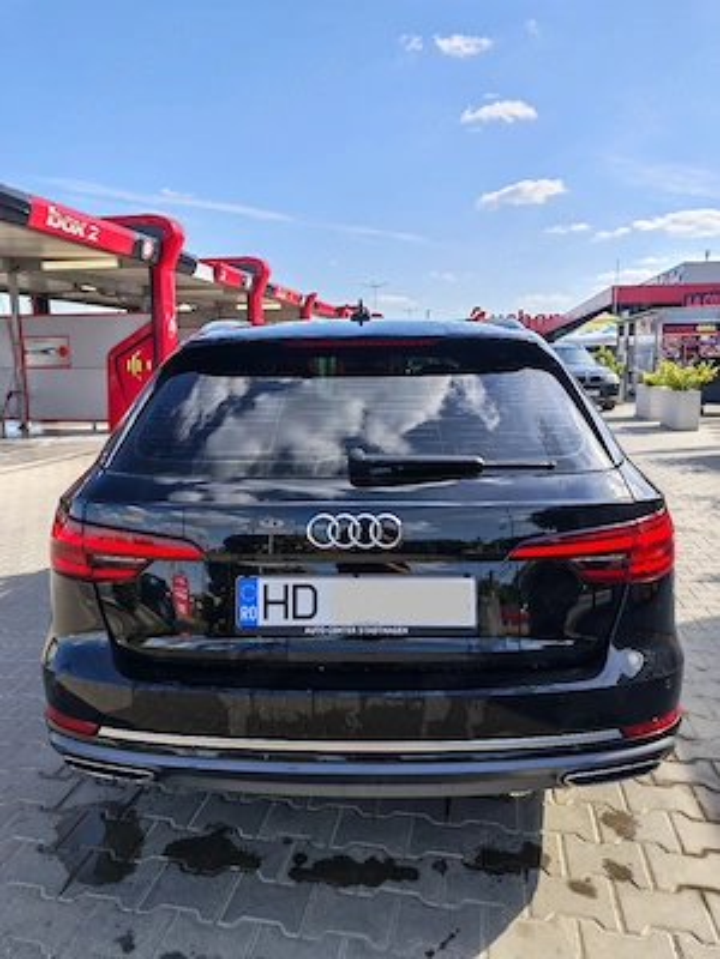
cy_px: 480
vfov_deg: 73.9
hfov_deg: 58.9
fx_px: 638
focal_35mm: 23
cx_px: 360
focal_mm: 6.55
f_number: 1.6
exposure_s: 1/476
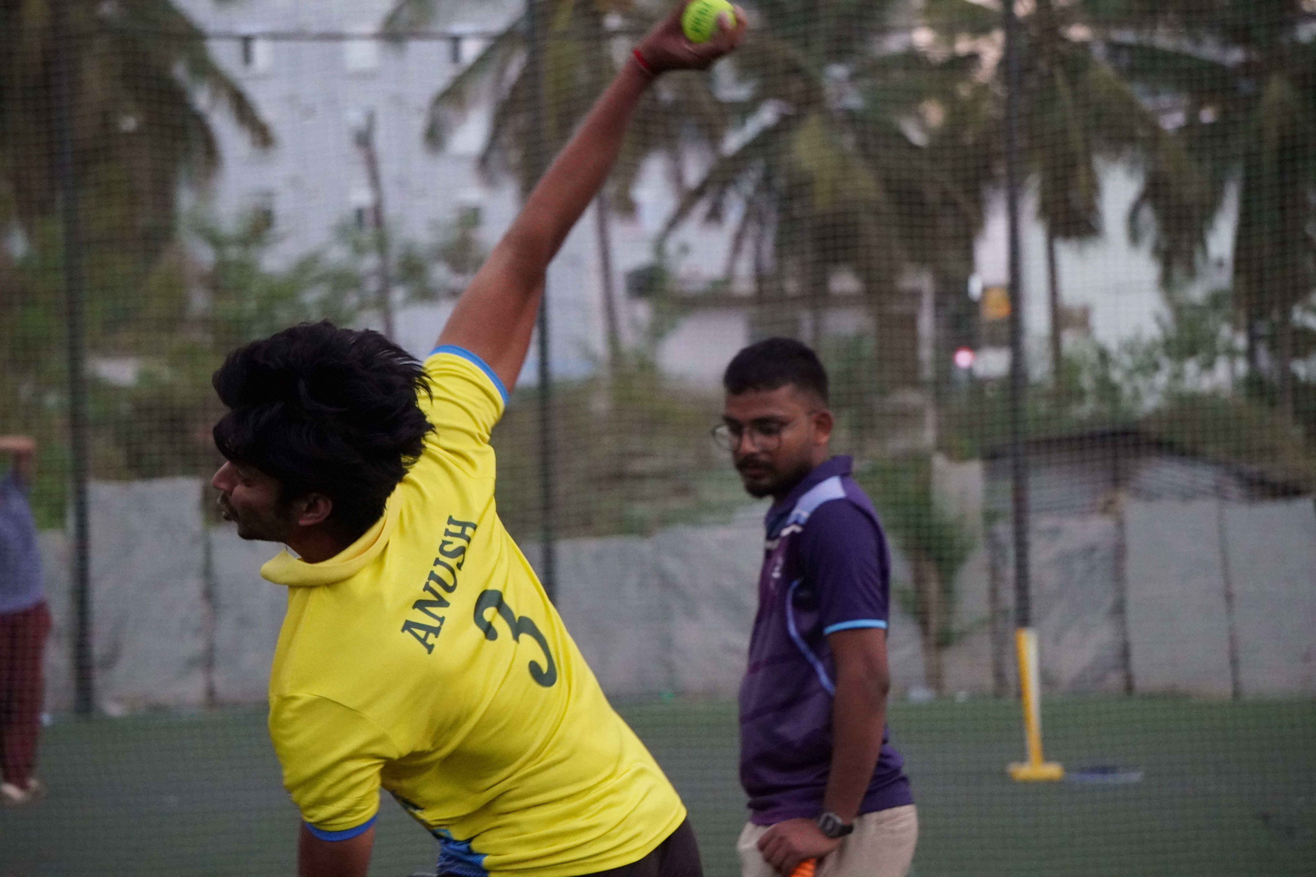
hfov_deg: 14.4
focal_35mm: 142
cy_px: 438
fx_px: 5209
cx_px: 658
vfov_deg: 9.6
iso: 6400
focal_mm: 95
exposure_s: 1/1000
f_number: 5.6
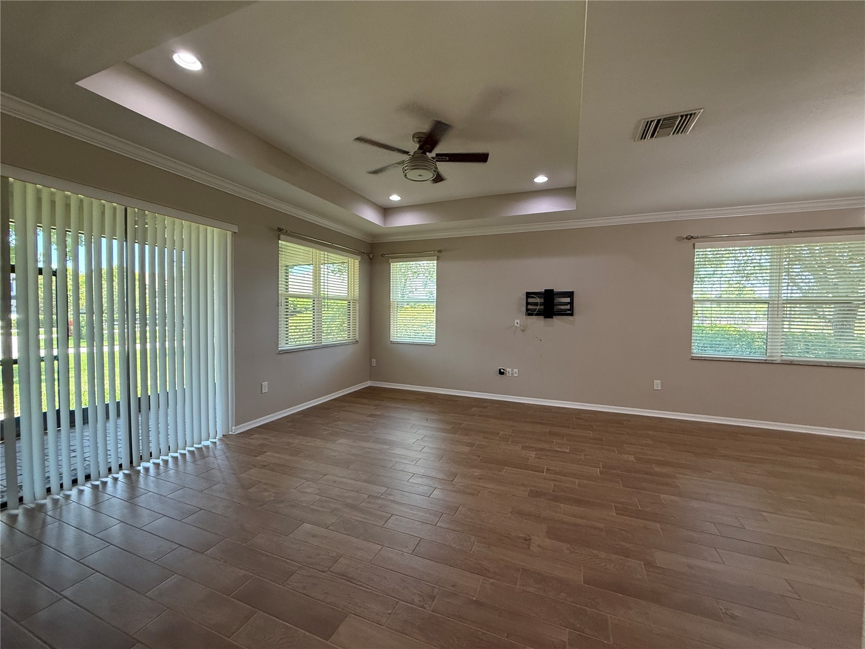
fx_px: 350
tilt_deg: -1.4
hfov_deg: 102.1
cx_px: 432
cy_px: 324
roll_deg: -1.7
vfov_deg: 85.7
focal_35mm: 14
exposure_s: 1/120
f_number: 2.2
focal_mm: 2.22
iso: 320
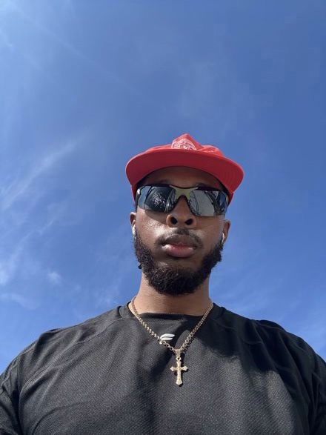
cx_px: 163
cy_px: 218
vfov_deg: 73.9
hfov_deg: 58.9
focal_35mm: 23
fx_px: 289
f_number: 1.9
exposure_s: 1/535
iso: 25
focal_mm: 2.69
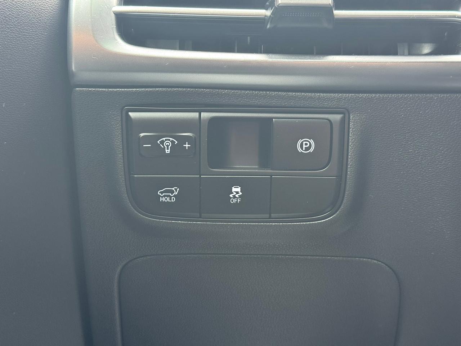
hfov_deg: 39.7
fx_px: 639
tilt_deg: -0.8
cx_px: 230
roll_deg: -2.5
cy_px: 173
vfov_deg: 30.3
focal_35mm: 48
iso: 160
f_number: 1.78
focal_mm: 6.76
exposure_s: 1/60
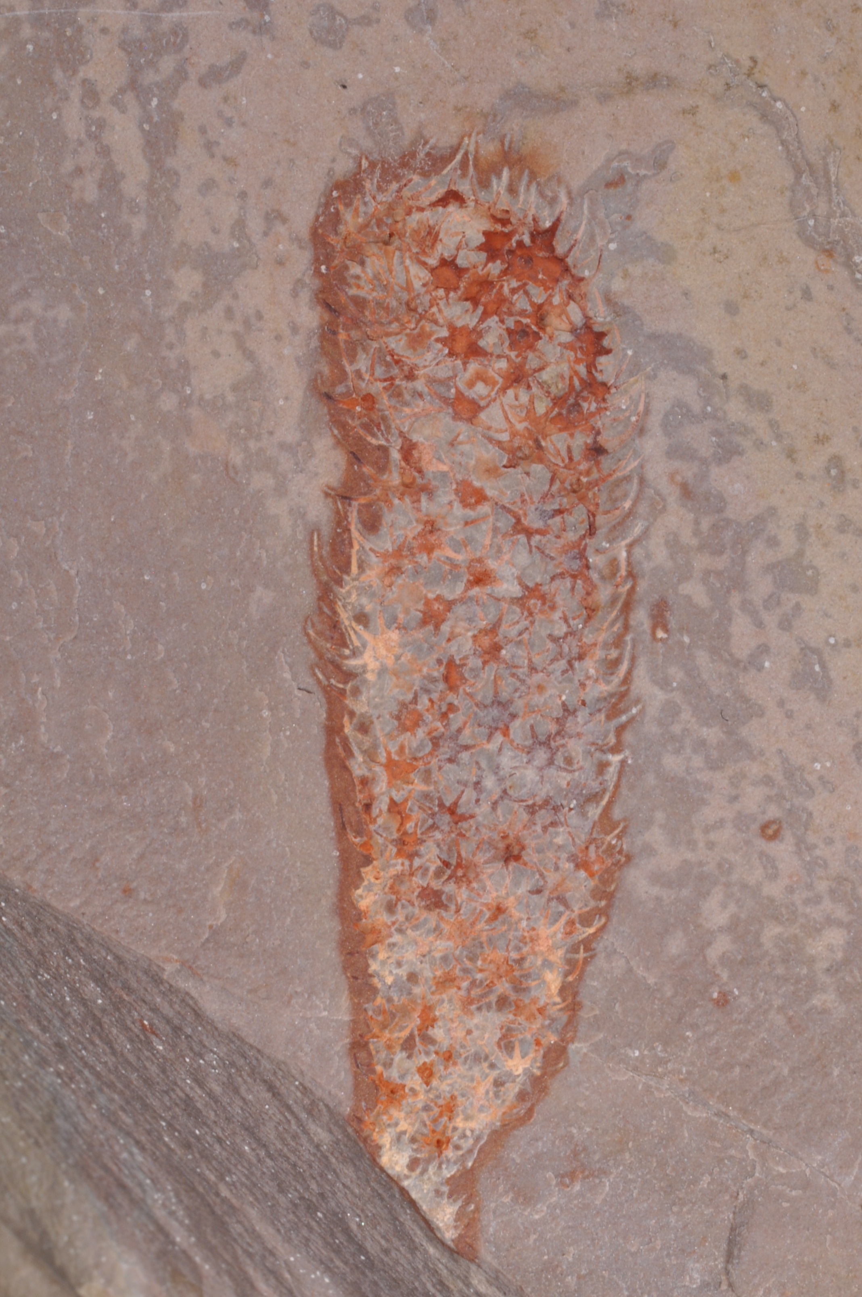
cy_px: 648
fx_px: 3241
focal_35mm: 90
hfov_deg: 15.2
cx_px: 431
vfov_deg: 22.6
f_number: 51
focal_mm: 60
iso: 200
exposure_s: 1/8
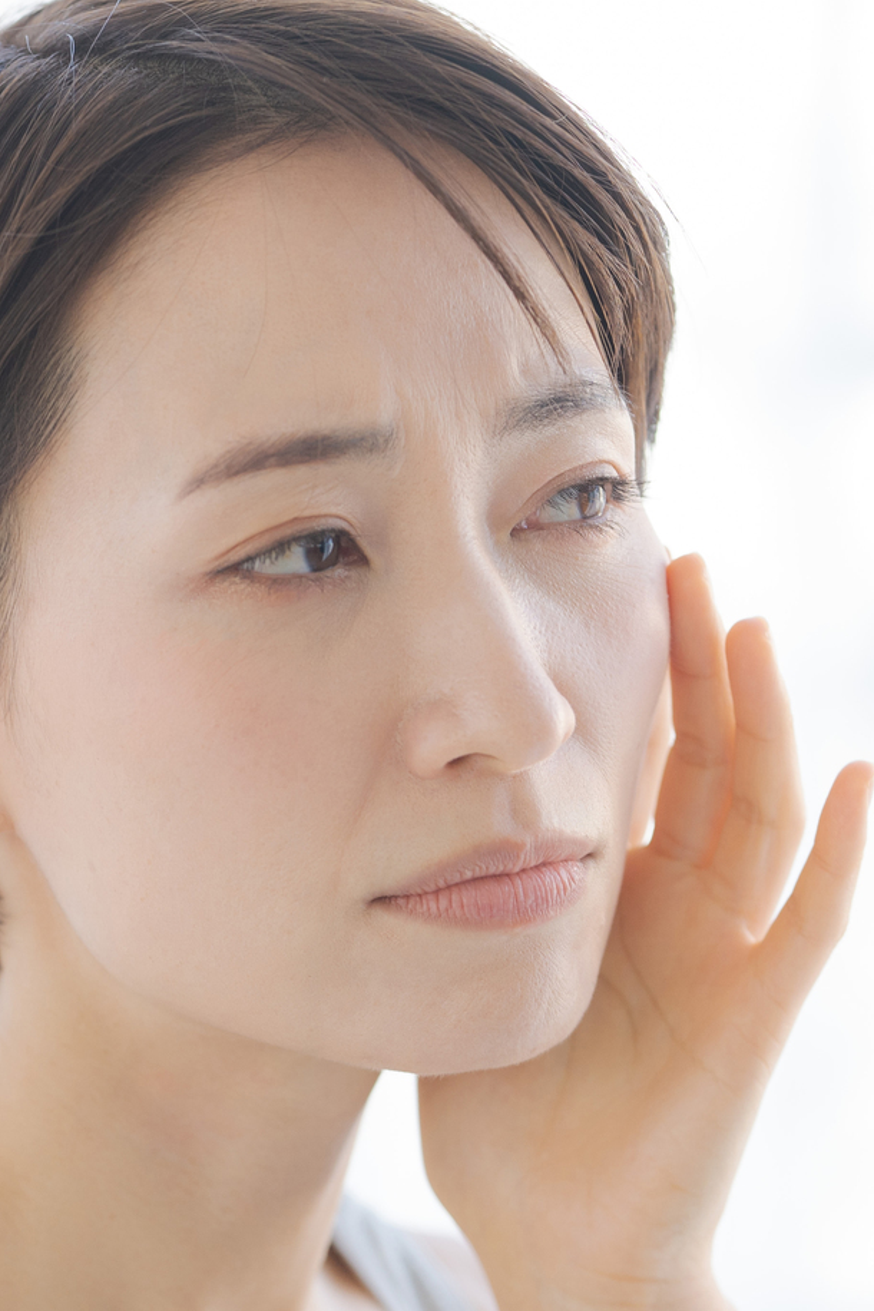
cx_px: 222
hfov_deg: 4.7
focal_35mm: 295
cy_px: 915
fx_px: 10742
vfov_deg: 7.0
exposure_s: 1/200
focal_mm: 135
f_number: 2.8
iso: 320
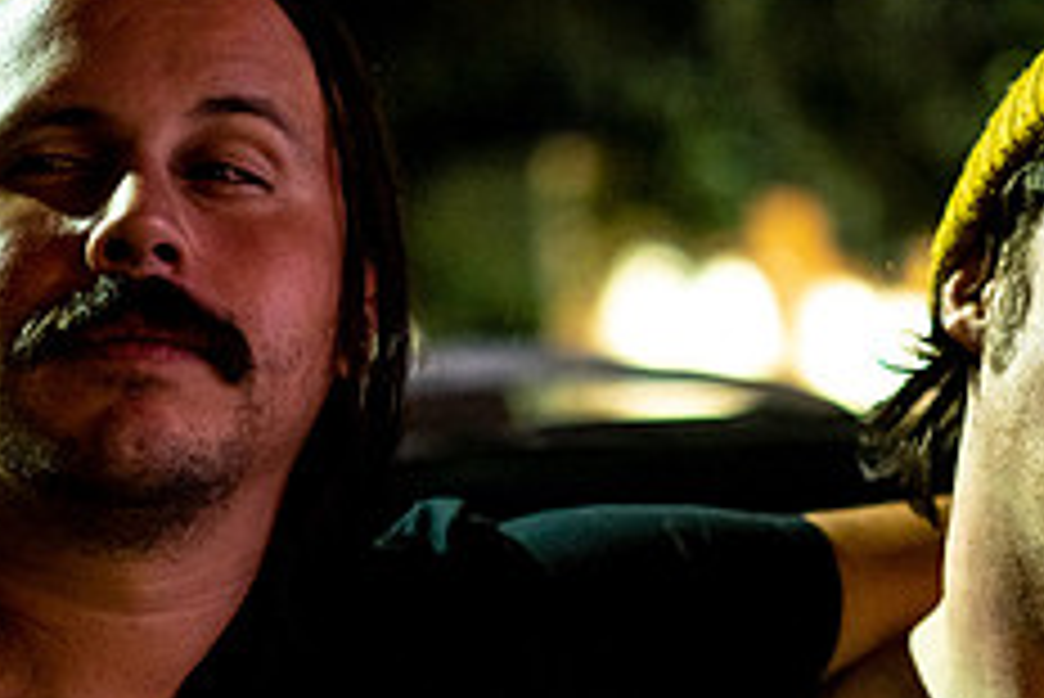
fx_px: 3627
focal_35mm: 125
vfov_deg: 11.0
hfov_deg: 16.3
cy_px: 552
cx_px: 801
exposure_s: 1/125
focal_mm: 50
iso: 1250
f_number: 1.8
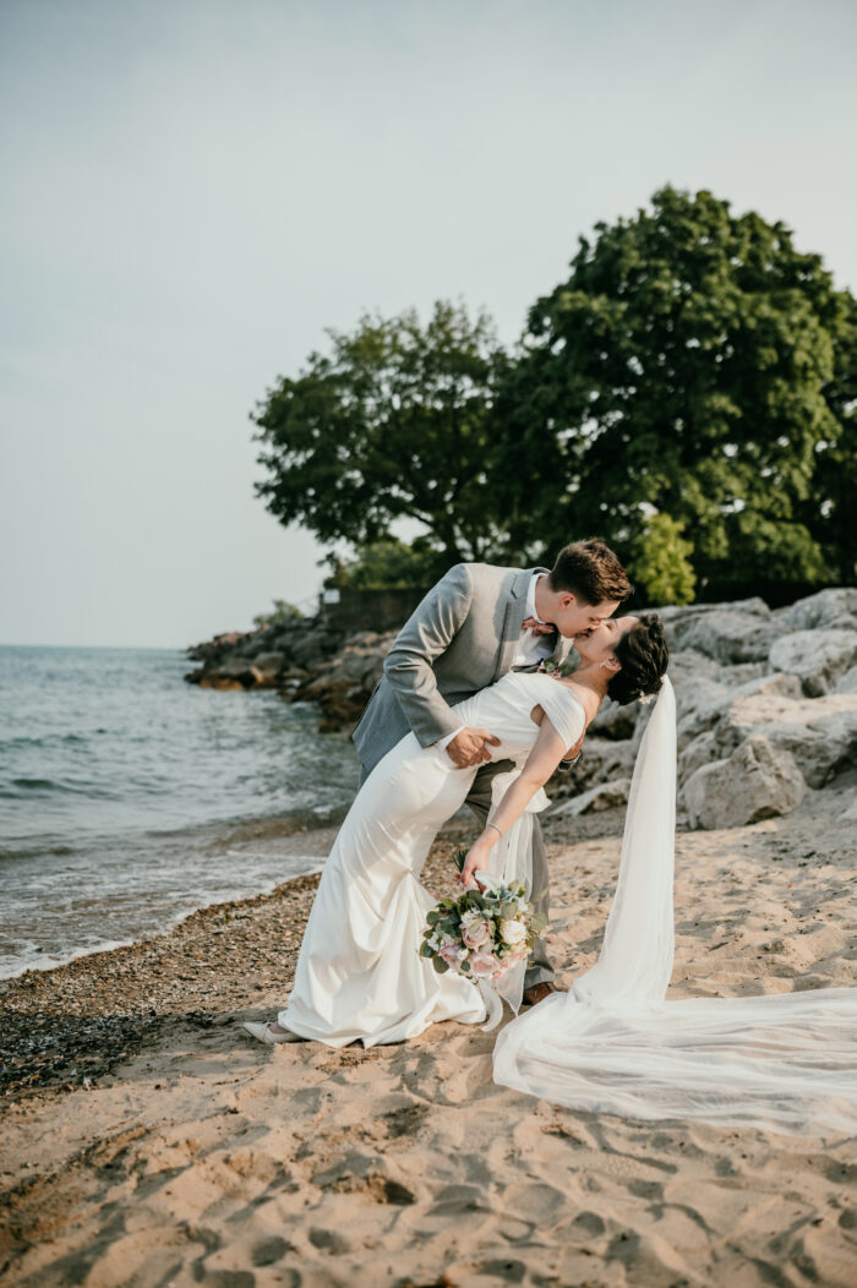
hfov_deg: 37.8
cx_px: 428
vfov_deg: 54.5
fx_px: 1251
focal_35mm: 35
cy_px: 644
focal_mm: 35
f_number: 2
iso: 250
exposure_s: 1/8000
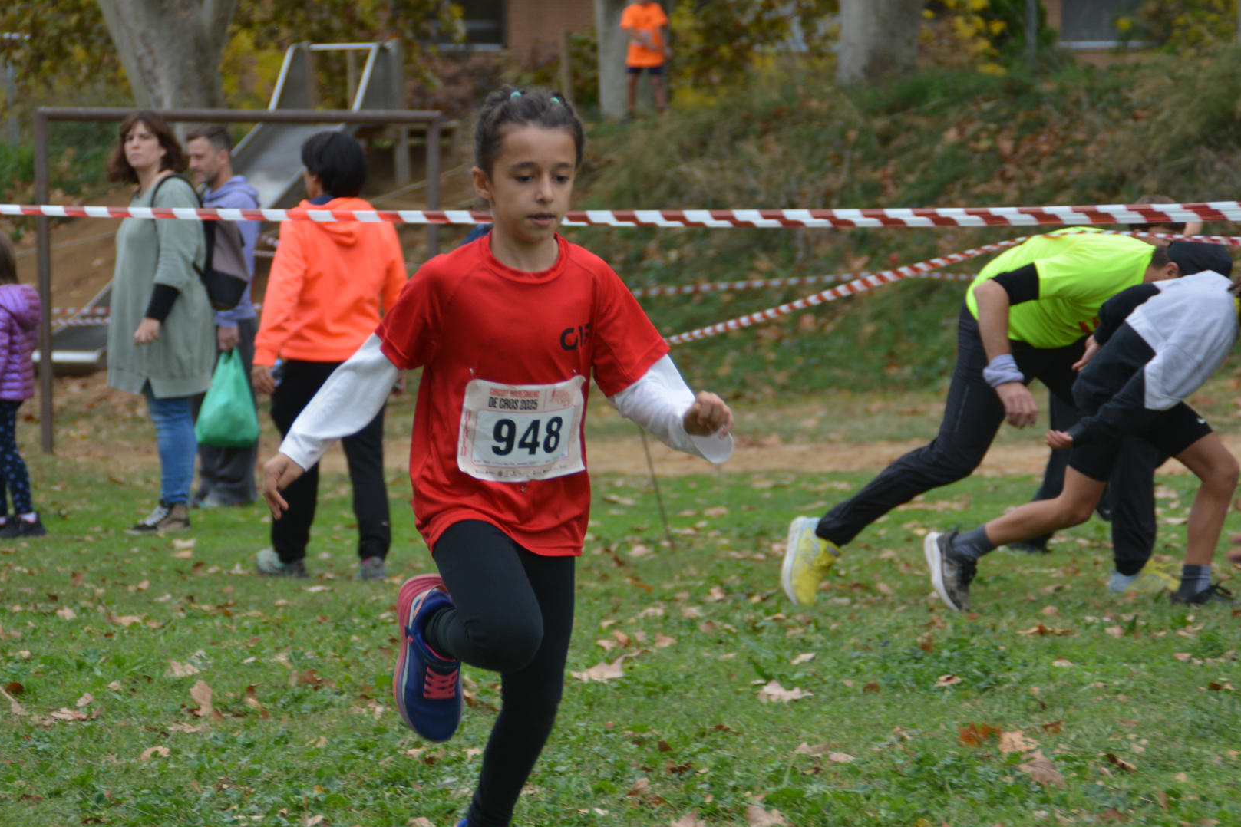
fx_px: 7859
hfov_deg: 9.0
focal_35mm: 228
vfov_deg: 6.0
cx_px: 532
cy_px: 461
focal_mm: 120
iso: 400
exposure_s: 1/500
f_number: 6
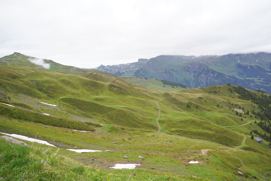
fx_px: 181
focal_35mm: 24
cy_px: 90
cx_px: 136
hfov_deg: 73.7
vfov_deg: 53.1
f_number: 7.1
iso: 100
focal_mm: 24
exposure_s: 1/100
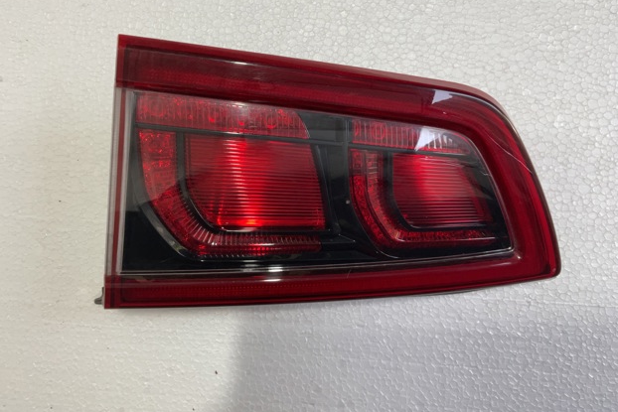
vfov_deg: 42.2
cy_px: 176
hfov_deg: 60.3
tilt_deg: -86.7
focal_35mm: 31
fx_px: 532
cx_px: 302
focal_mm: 3
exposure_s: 1/100
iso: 40
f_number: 1.8
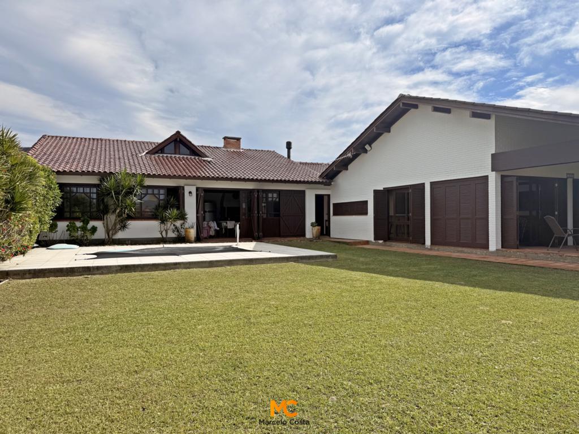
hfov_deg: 71.6
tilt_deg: +0.0
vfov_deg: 56.8
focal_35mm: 24
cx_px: 290
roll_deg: +0.0
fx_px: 401
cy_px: 217
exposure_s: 1/8130
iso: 80
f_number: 1.78
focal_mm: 6.76
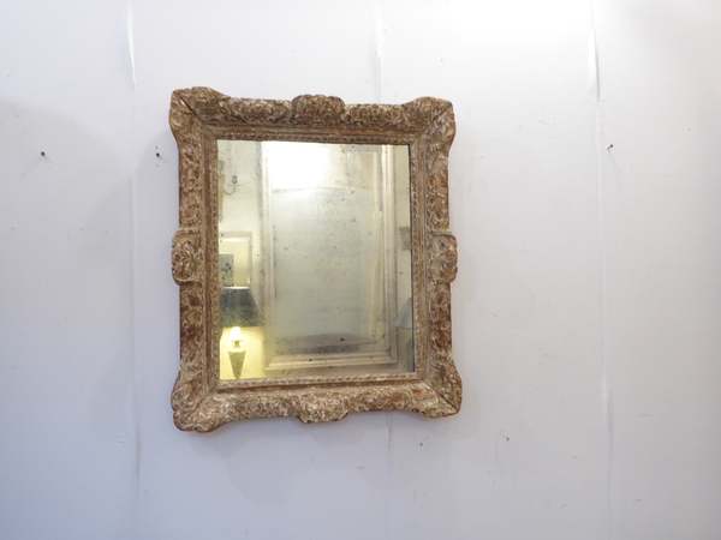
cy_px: 270
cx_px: 360
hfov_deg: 54.0
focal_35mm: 34
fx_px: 708
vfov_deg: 41.8
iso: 400
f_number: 3.6
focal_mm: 5.8
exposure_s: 1/13
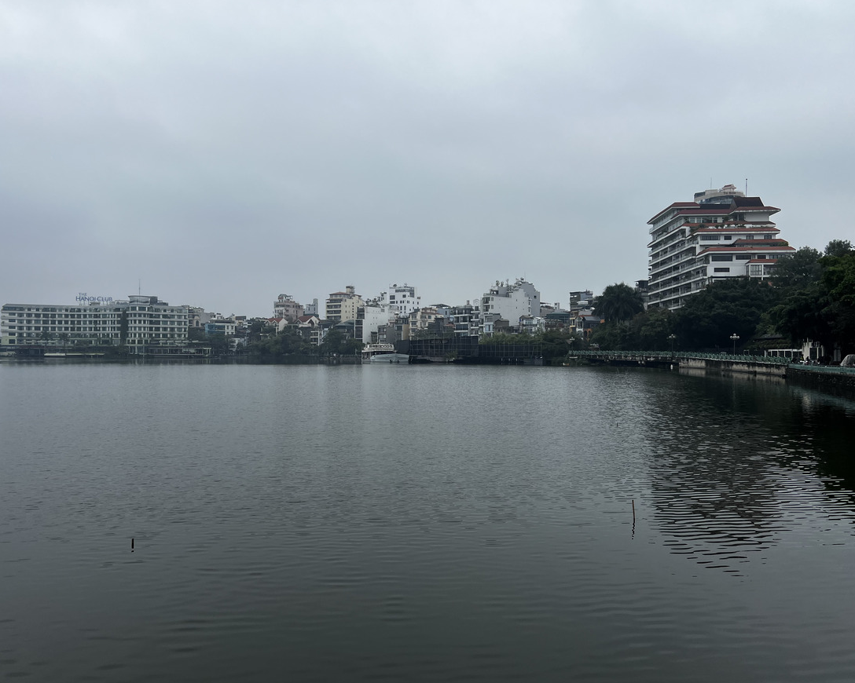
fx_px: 708
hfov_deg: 62.1
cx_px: 395
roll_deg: -0.2
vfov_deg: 51.5
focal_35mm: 28
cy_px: 351
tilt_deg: +0.2
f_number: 1.5
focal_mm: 5.7
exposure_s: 1/1553
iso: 50
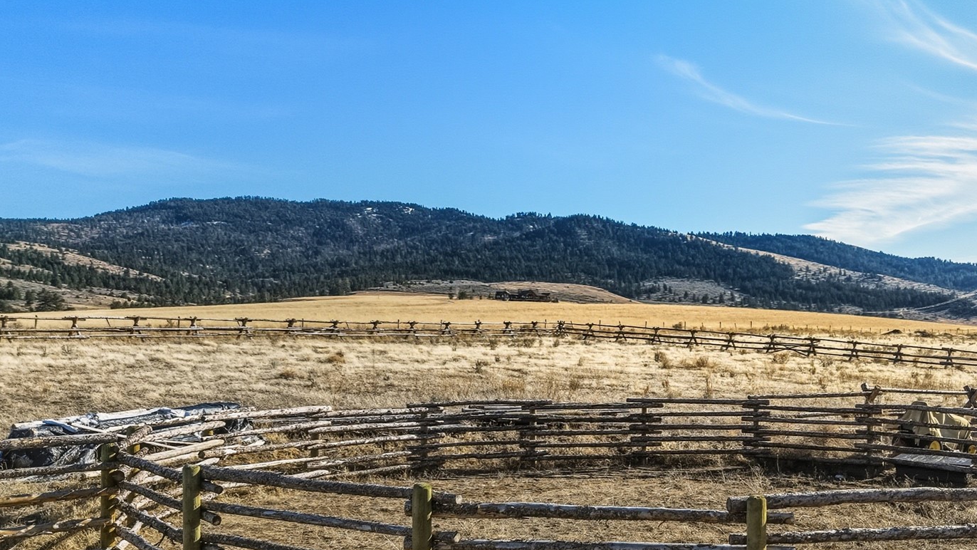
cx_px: 648
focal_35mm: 39
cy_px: 363
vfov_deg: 30.2
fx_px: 1010
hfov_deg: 50.7
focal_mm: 8.7
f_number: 1.8
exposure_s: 1/725
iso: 200
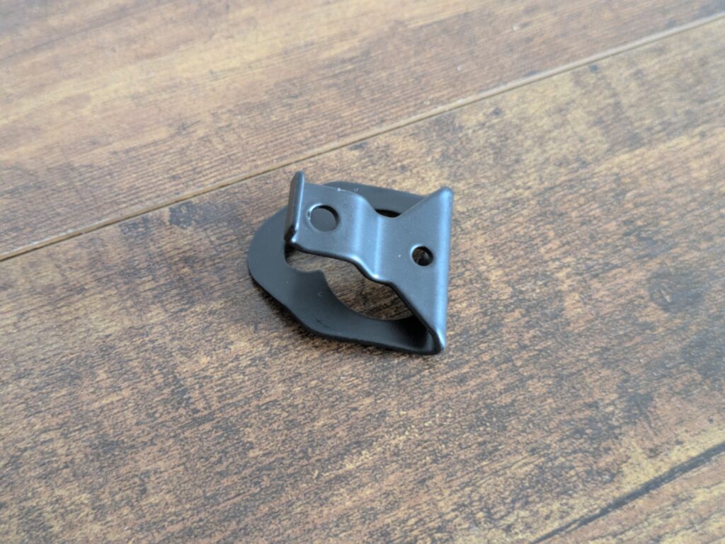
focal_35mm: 51
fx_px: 1069
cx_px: 362
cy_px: 272
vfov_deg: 28.6
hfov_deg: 37.5
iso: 567
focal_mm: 5.43
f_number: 1.89
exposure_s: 1/25
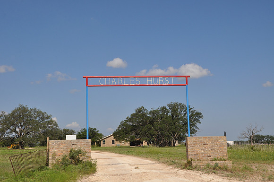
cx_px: 137
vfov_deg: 26.4
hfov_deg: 38.9
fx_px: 388
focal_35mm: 51
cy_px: 91
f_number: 14
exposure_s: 1/200
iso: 200
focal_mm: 34
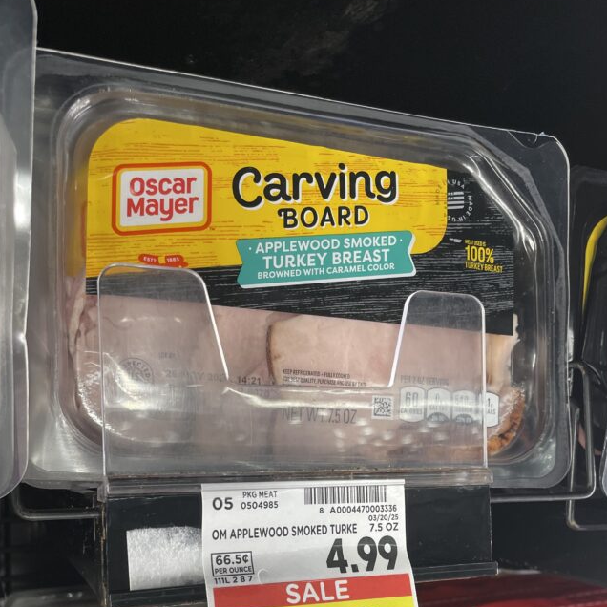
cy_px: 474
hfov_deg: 44.9
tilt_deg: -1.4
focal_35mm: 37
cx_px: 311
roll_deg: +1.3
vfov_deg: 43.1
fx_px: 734
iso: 125
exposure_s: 1/114
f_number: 1.6
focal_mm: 4.2
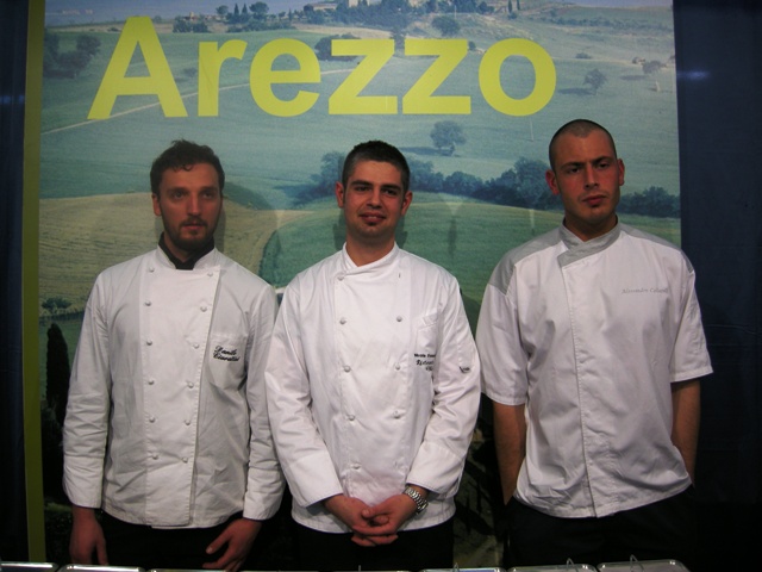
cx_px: 381
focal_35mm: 36
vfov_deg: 39.7
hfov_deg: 51.4
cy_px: 286
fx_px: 792
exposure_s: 1/124
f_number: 2.7
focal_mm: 7.5
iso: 120
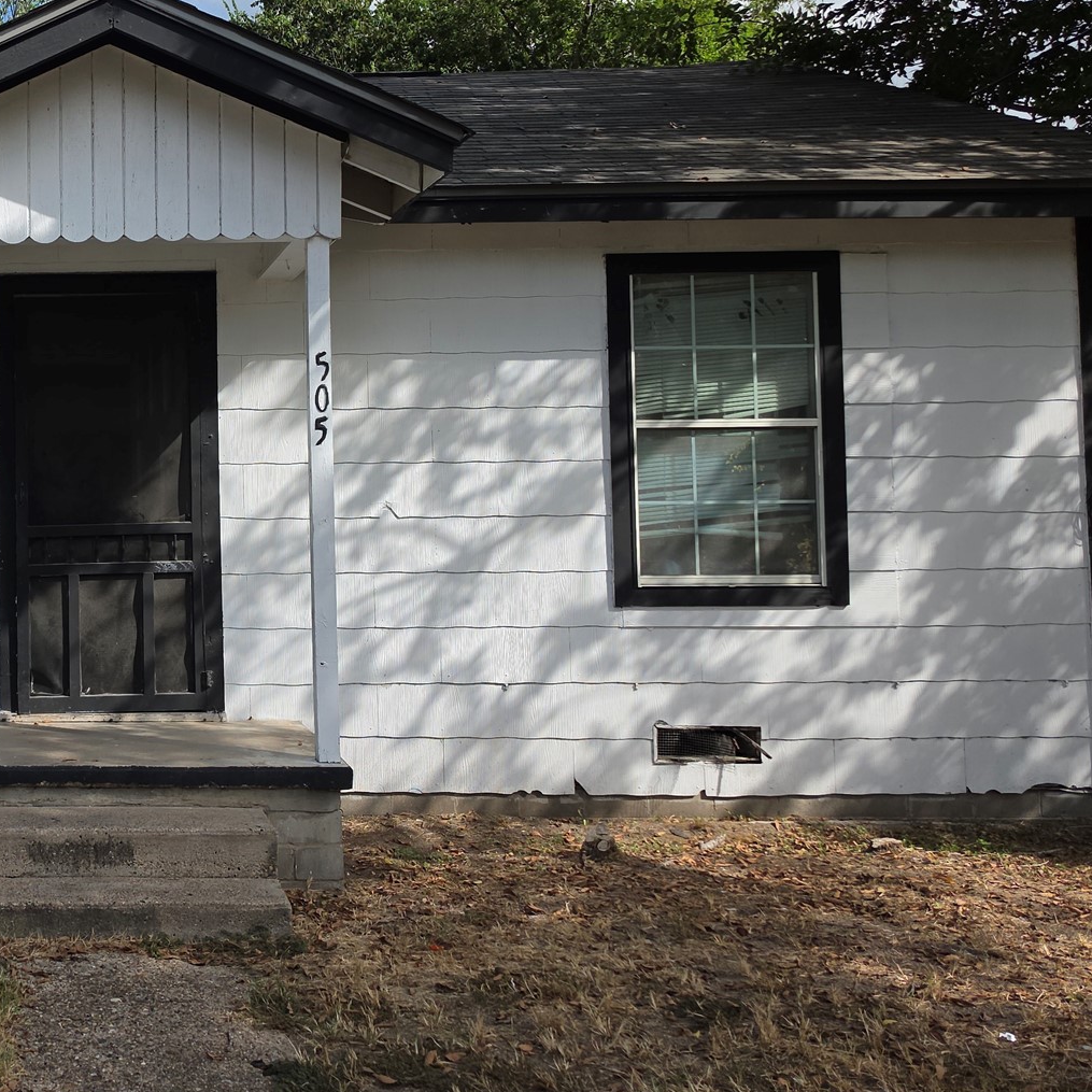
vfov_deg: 40.6
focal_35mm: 41
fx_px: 1463
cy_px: 412
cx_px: 27
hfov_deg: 37.1
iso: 10
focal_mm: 6.5
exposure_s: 1/796
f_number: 1.4
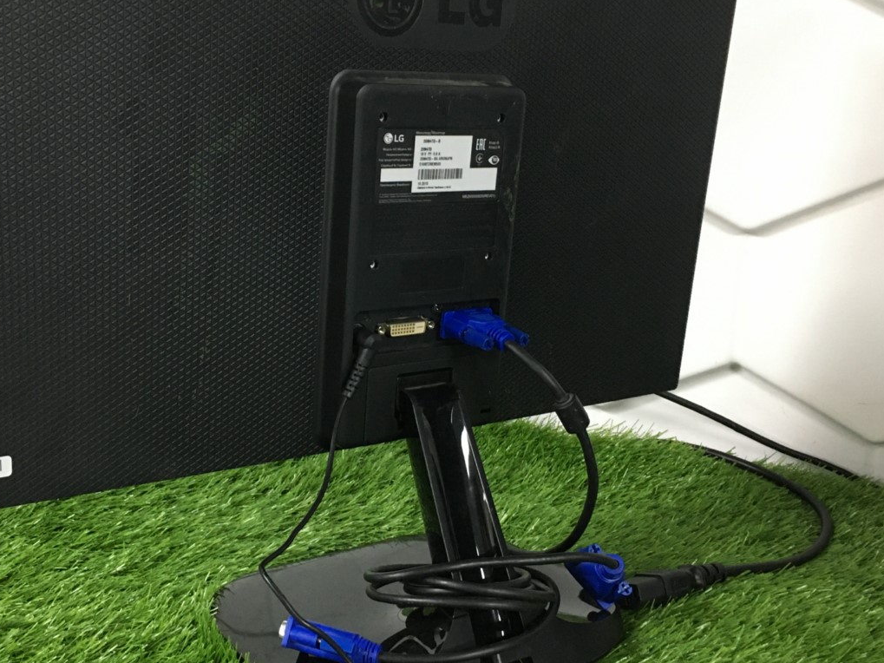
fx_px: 1047
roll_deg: -0.5
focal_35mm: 41
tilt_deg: -10.7
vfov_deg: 35.1
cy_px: 312
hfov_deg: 45.5
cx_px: 348
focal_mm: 4.15
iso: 200
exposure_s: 1/33
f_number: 2.2
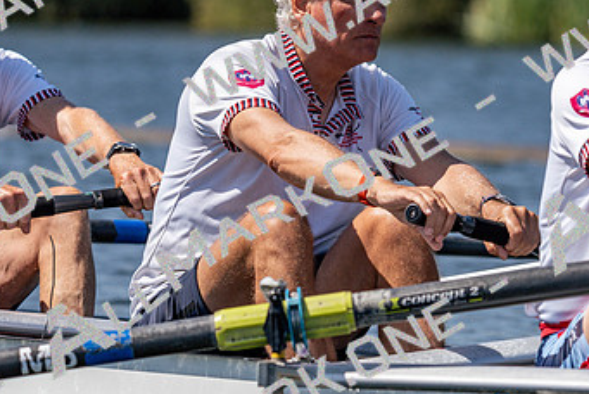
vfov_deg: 2.6
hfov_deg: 3.9
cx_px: 397
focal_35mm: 535
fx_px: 8760
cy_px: 111
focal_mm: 315
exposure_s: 1/2000
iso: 200
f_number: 6.3
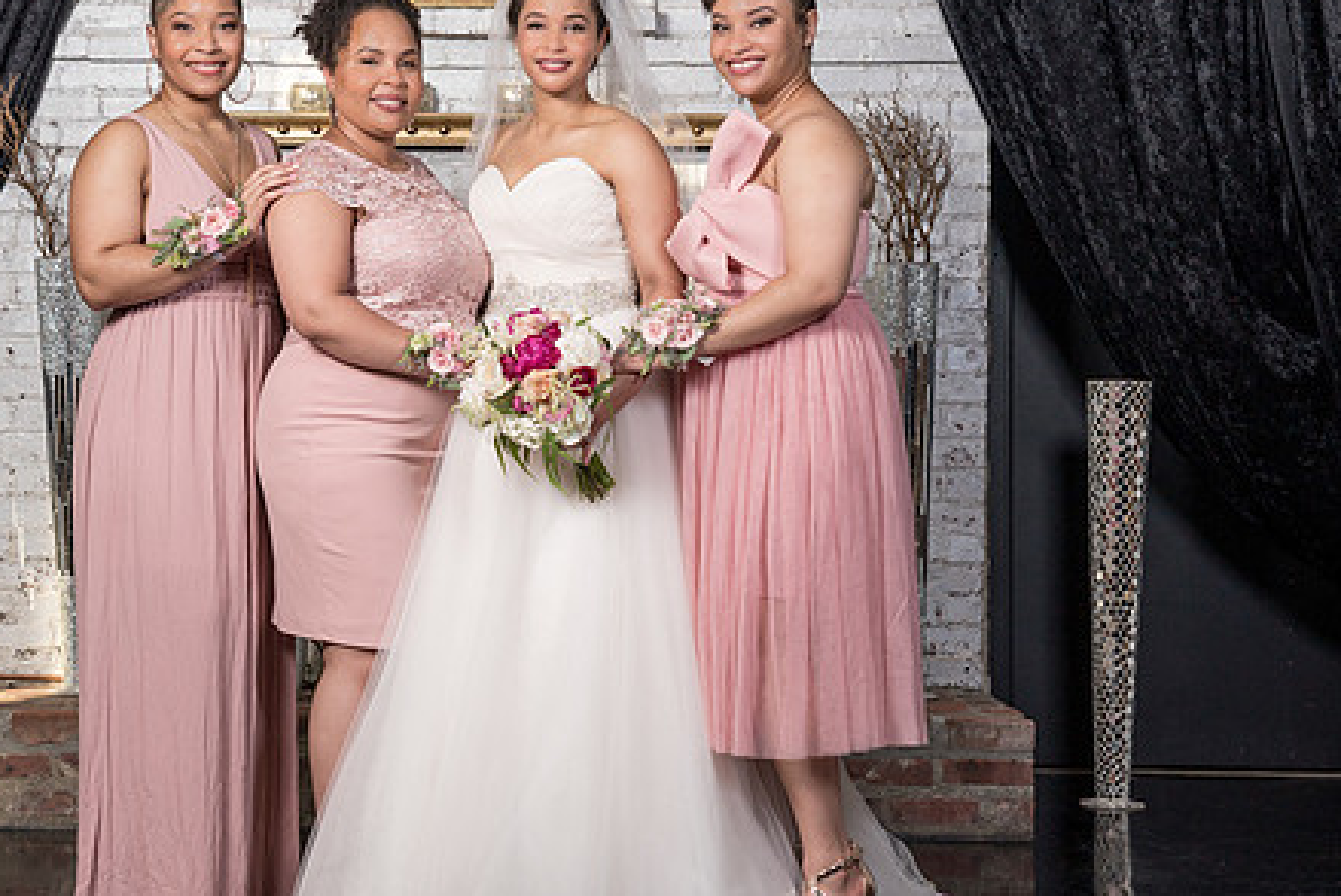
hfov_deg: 23.6
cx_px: 484
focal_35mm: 86
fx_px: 3205
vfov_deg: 15.9
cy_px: 399
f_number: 4
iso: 100
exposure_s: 1/200
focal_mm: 57
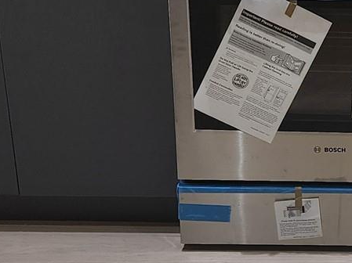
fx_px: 1067
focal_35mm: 105
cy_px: 119
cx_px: 430
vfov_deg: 14.1
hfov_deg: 17.8
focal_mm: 6.4
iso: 100
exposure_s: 1/180
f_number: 1.8
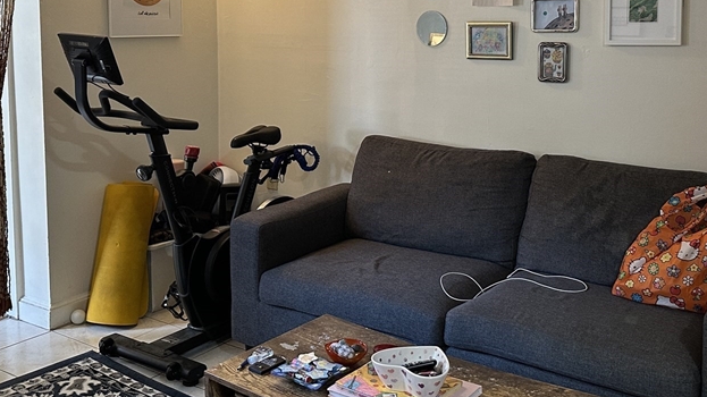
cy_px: 96
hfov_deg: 47.2
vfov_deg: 27.3
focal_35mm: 43
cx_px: 401
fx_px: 806
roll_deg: -0.4
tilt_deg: -4.8
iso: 250
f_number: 1.78
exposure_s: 1/60
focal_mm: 6.86
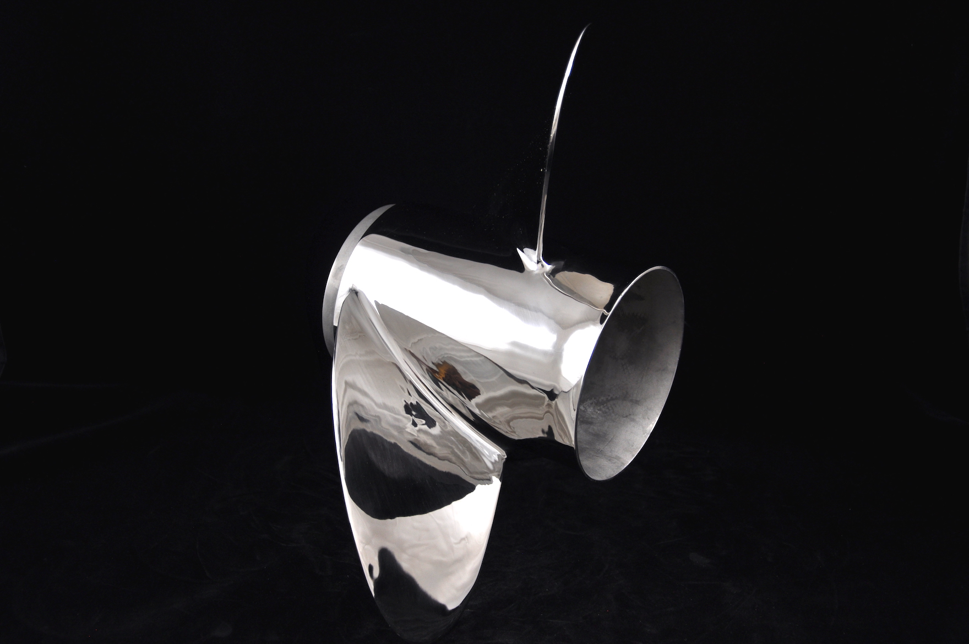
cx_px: 484
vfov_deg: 26.4
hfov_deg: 38.9
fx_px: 1371
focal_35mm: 51
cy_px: 322
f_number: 4.2
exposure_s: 1/40
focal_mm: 34
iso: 200
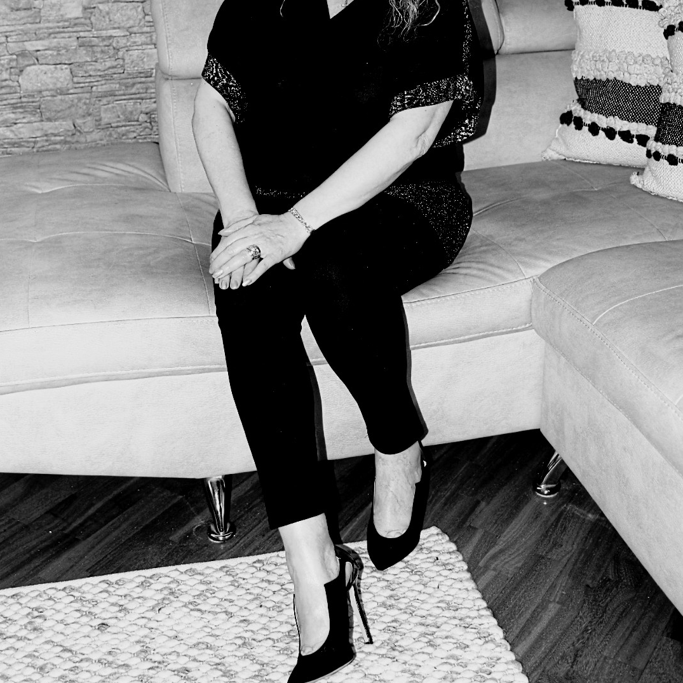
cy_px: 231
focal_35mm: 44
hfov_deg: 38.3
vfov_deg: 37.9
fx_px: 982
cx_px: 343
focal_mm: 22.7
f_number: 2.8
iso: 800
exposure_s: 1/45
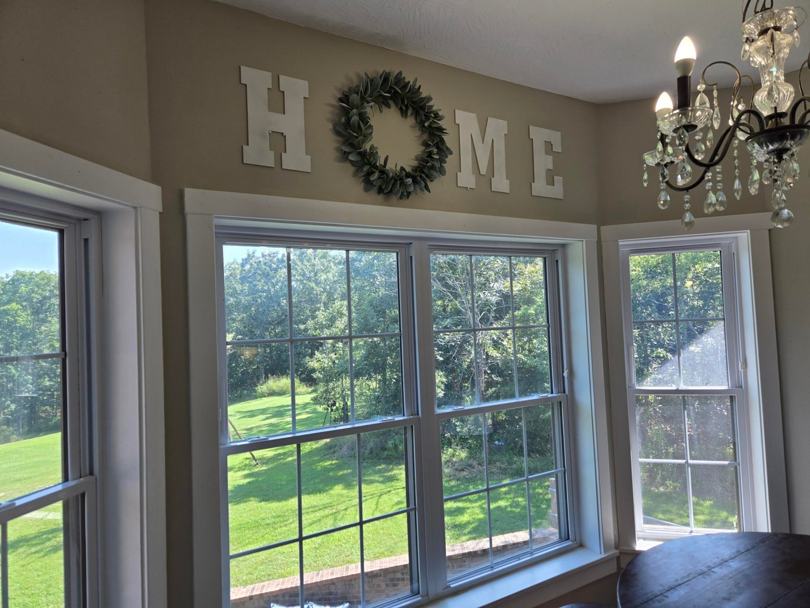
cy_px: 304
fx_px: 538
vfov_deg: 58.9
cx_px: 405
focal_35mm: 23
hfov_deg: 73.9
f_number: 1.8
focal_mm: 5.4
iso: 25
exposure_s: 1/136
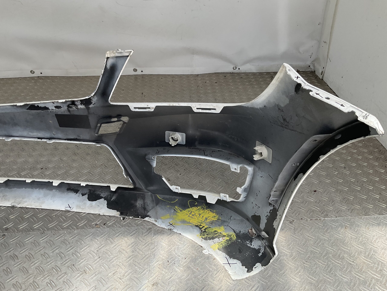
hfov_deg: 61.7
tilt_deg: -34.2
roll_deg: +1.8
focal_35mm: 29
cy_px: 146
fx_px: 324
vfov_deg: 48.2
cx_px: 194
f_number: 1.8
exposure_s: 1/391
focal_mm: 3
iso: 16
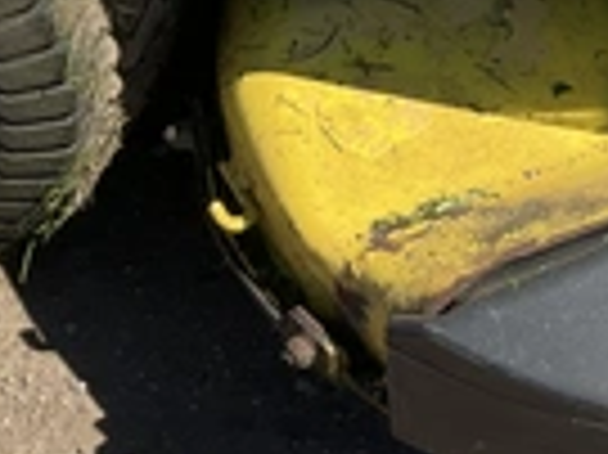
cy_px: 261
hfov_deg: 20.2
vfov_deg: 17.1
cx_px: 865
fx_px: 1509
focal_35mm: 86
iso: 25
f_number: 1.8
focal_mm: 3
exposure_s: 1/1035
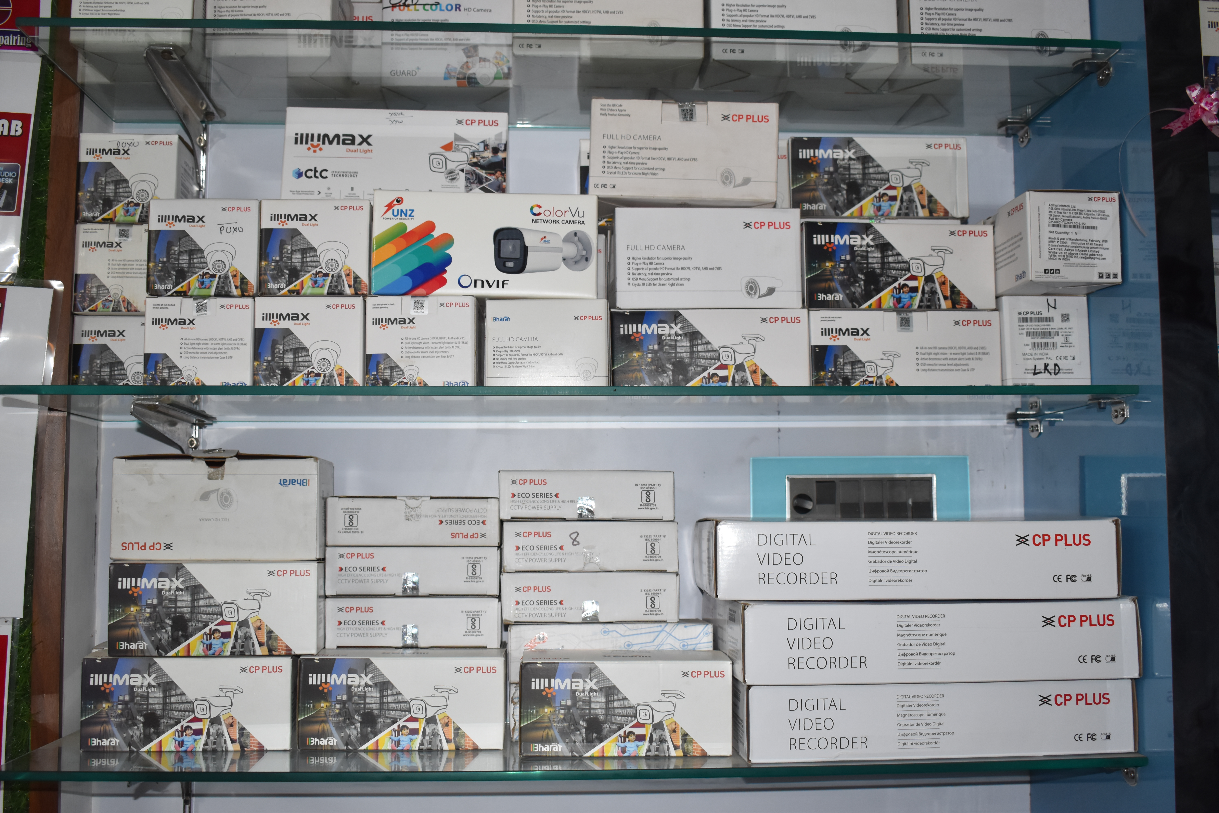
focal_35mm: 36
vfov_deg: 36.9
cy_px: 406
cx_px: 610
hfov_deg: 53.1
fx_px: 1219
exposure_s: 1/80
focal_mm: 24
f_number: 4.5
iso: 800
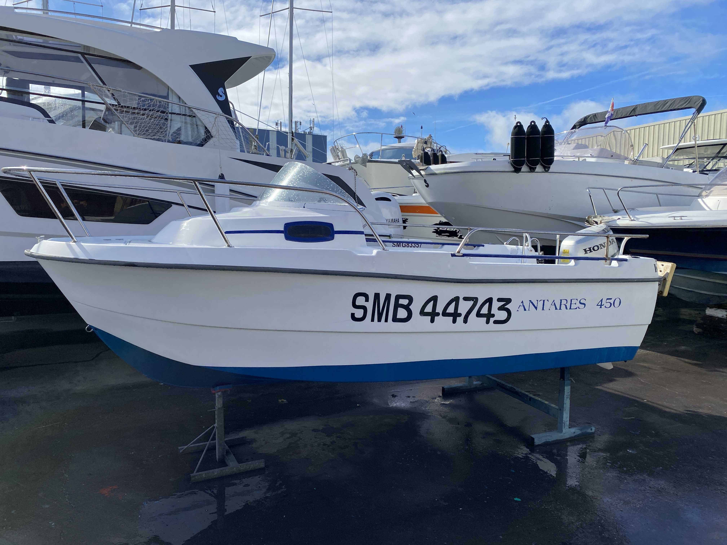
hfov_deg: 67.3
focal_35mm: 26
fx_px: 546
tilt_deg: -6.3
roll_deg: -1.3
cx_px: 364
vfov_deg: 53.1
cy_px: 272
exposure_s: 1/2817
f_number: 1.8
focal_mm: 4.25
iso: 32
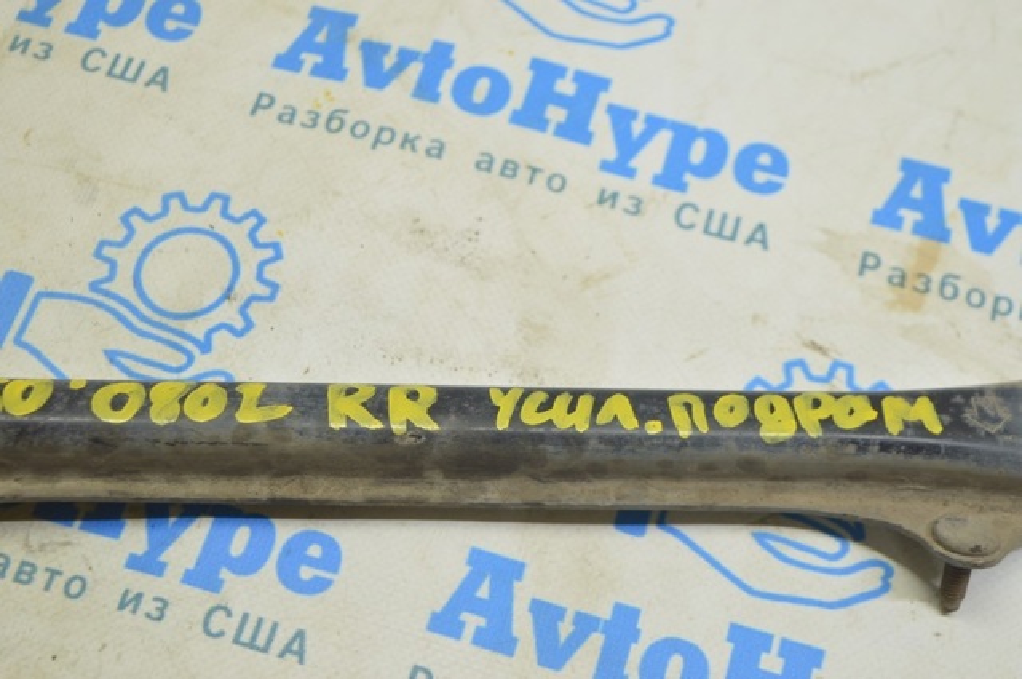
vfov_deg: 21.5
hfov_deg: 31.9
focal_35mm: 63
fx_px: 1786
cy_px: 340
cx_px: 511
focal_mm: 42
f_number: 5.6
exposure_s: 1/20
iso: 400
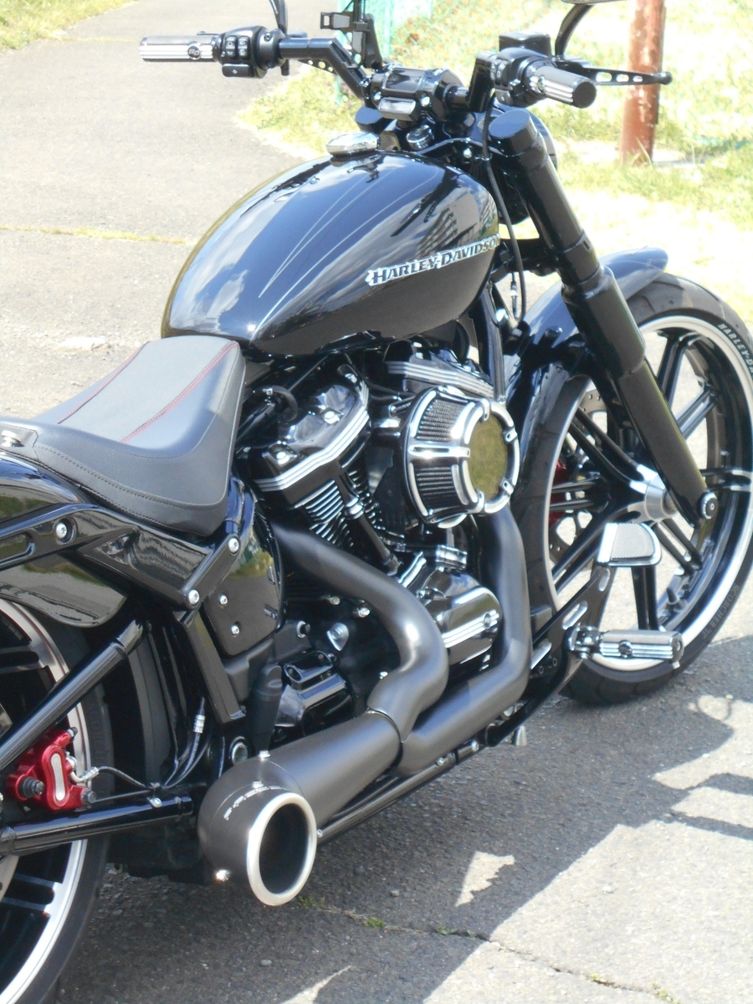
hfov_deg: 17.2
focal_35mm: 86
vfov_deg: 22.8
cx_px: 376
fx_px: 2494
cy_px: 502
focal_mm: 15.4
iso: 280
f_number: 6.3
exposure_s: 1/250
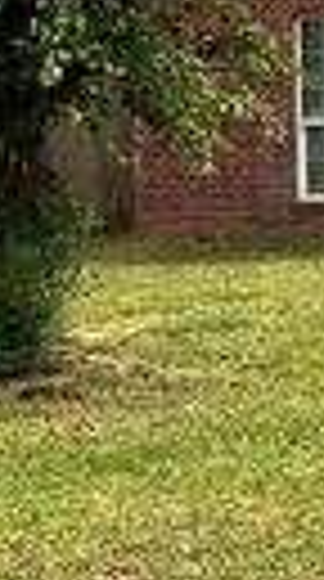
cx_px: 1017
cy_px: 70
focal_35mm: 110
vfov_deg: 19.2
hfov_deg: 8.7
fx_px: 1690
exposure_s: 1/2841
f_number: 1.5
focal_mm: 5.7
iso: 50
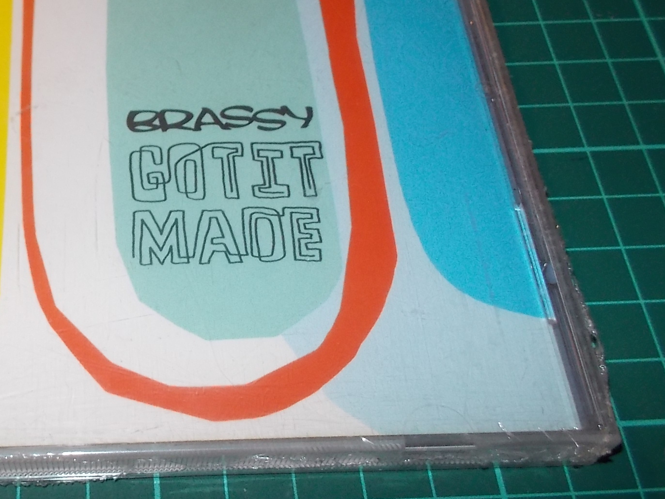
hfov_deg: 38.2
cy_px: 206
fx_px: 922
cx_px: 132
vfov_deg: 30.2
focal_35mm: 48
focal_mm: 4.1
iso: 200
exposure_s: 1/30
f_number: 3.3
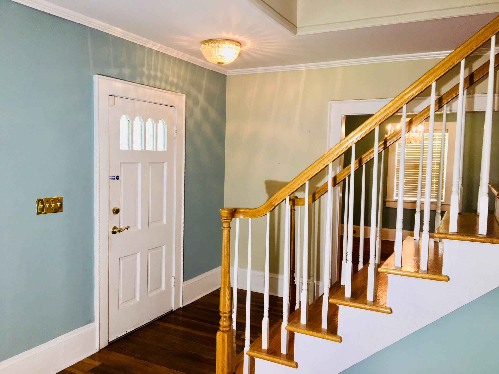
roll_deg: -0.6
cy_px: 187
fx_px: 418
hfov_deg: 61.7
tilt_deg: -4.3
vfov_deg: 48.2
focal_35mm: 29
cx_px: 250
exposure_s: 1/30
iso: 40
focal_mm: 4.15
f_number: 2.2
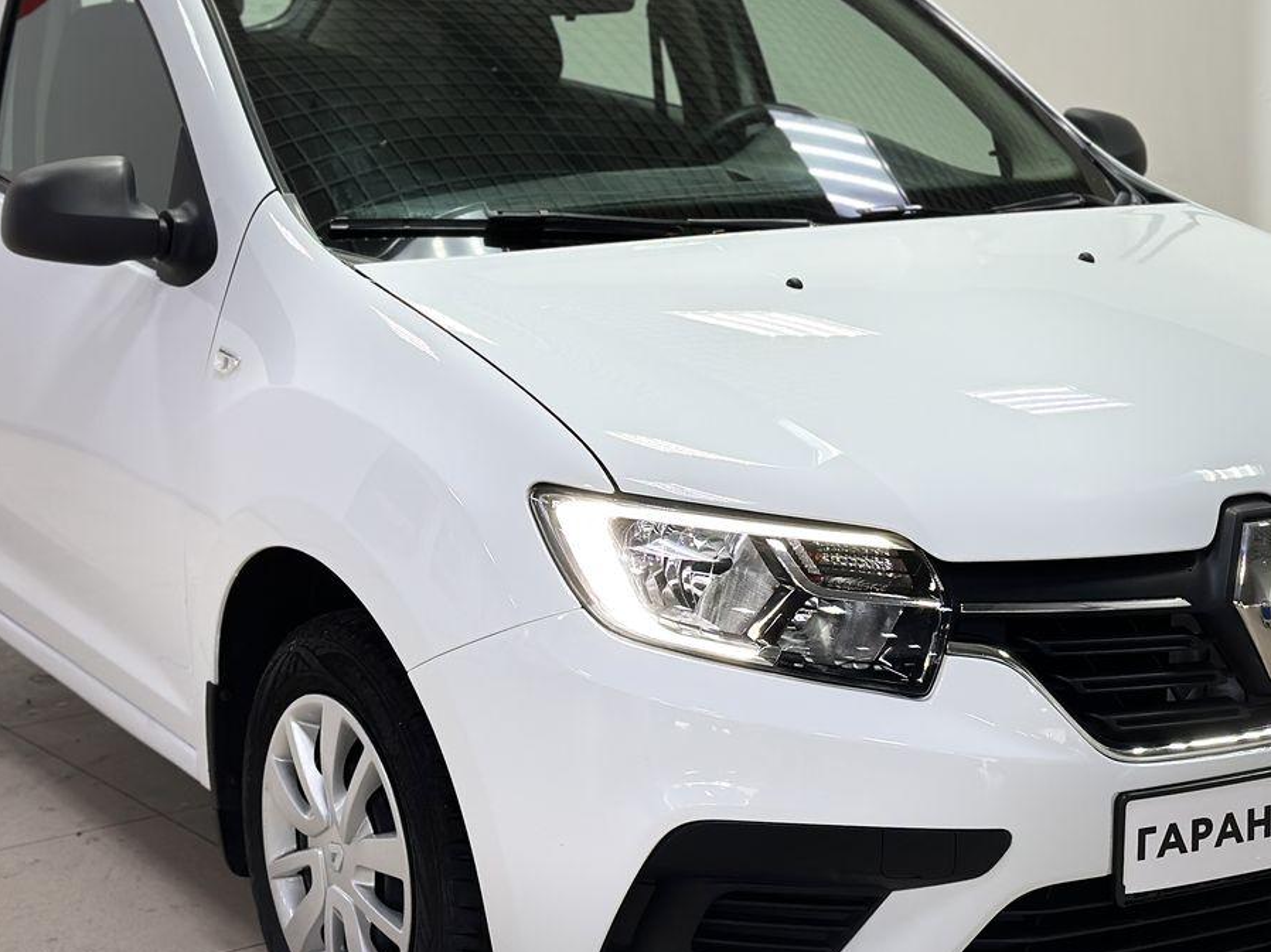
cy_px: 535
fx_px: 2826
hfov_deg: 25.3
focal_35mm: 77
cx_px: 648
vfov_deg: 19.1
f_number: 1.78
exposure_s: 1/100
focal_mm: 6.86
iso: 80
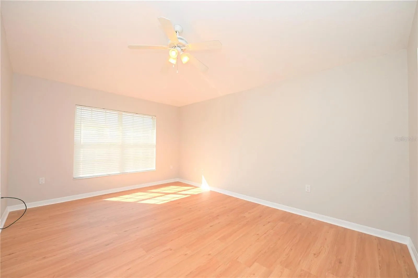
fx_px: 163
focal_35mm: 14
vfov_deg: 81.2
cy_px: 139
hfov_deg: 104.3
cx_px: 209
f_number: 5.6
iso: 140
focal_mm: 14
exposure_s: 1/125
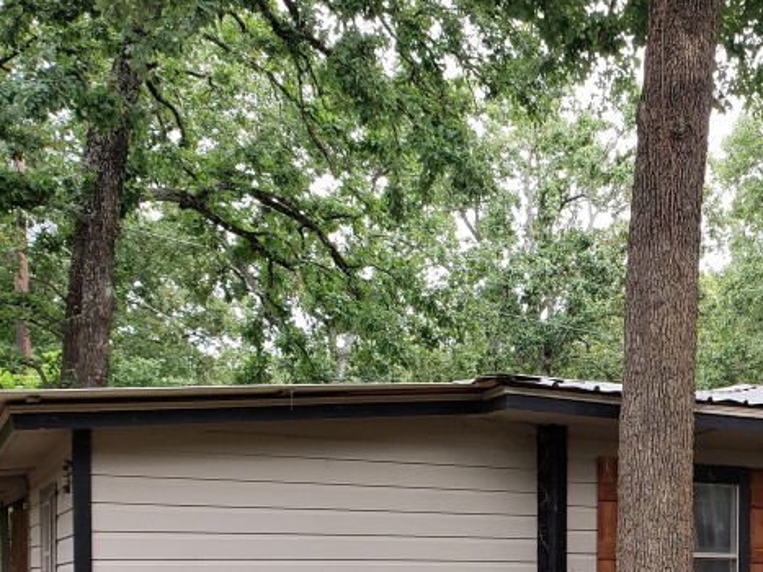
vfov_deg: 24.2
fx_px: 1256
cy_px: 606
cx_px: 742
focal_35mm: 57
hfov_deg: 31.5
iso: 80
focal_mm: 4.3
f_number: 2.4
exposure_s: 1/120
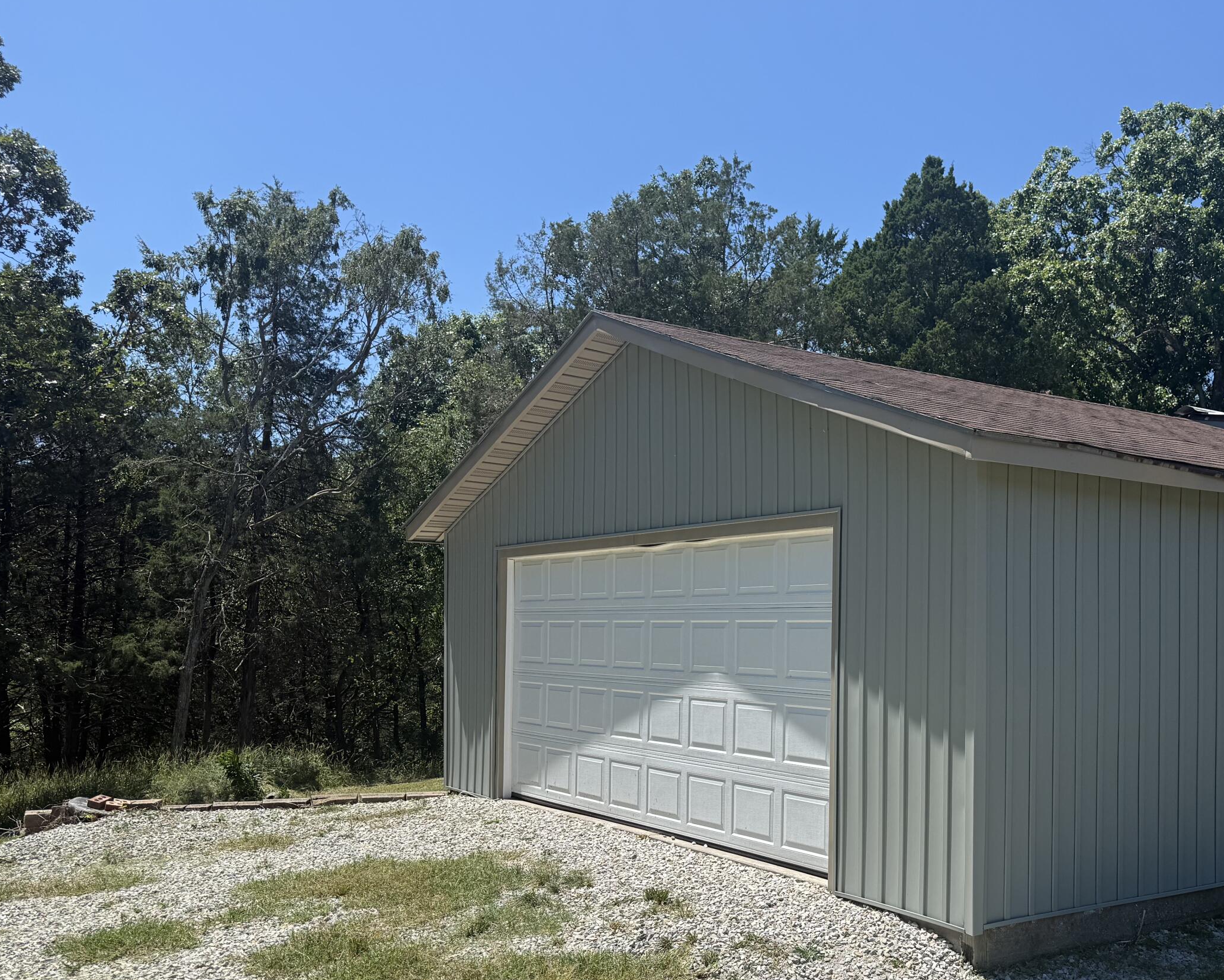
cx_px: 870
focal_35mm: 34
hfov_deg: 51.3
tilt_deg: -0.8
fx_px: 1232
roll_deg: -1.4
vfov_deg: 43.0
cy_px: 622
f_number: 1.78
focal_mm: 6.76
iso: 80
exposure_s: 1/3953
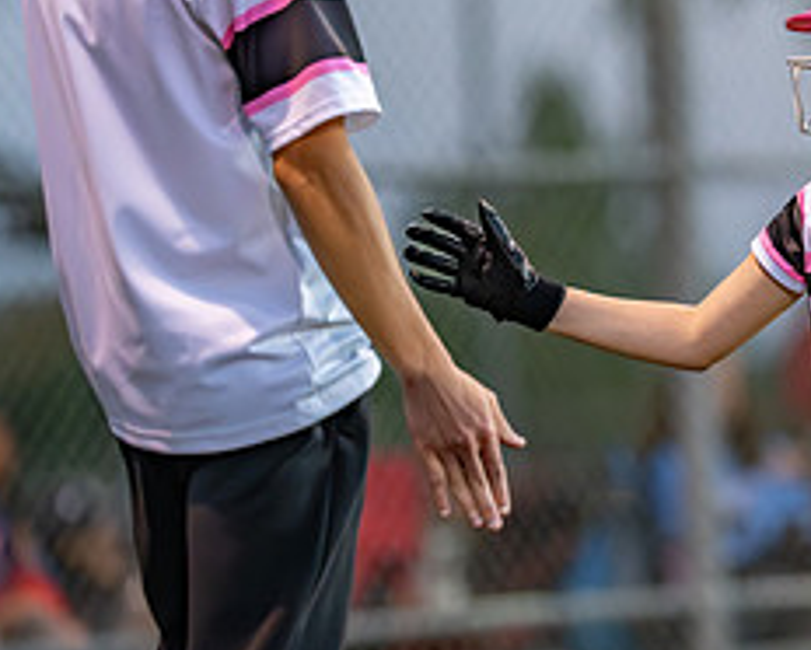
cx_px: 881
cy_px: 227
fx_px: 8984
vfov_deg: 4.1
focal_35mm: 374
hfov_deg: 5.2
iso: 2000
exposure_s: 1/1250
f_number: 2
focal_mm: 135
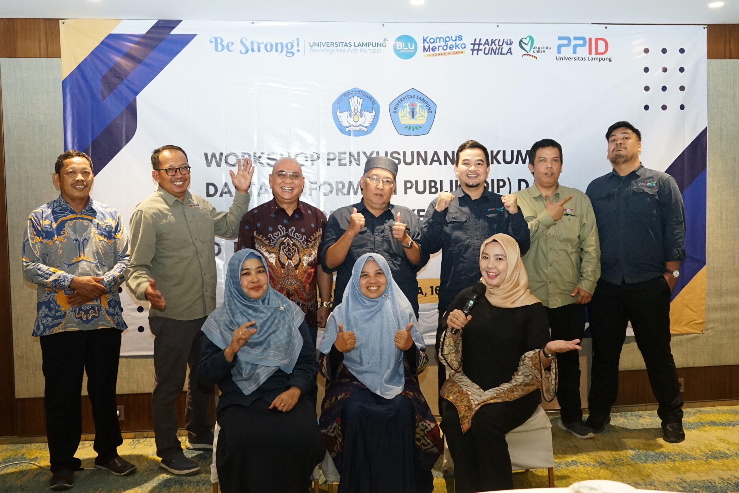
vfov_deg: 36.9
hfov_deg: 53.1
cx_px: 370
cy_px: 246
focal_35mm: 36
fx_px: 739
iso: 2500
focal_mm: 24
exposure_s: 1/125
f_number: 2.8
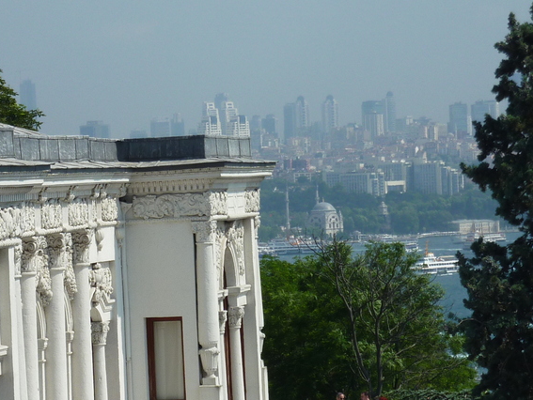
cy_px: 370
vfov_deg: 7.3
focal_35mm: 203
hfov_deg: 9.7
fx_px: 3128
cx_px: 33
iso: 80
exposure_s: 1/640
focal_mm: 15.8
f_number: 5.6
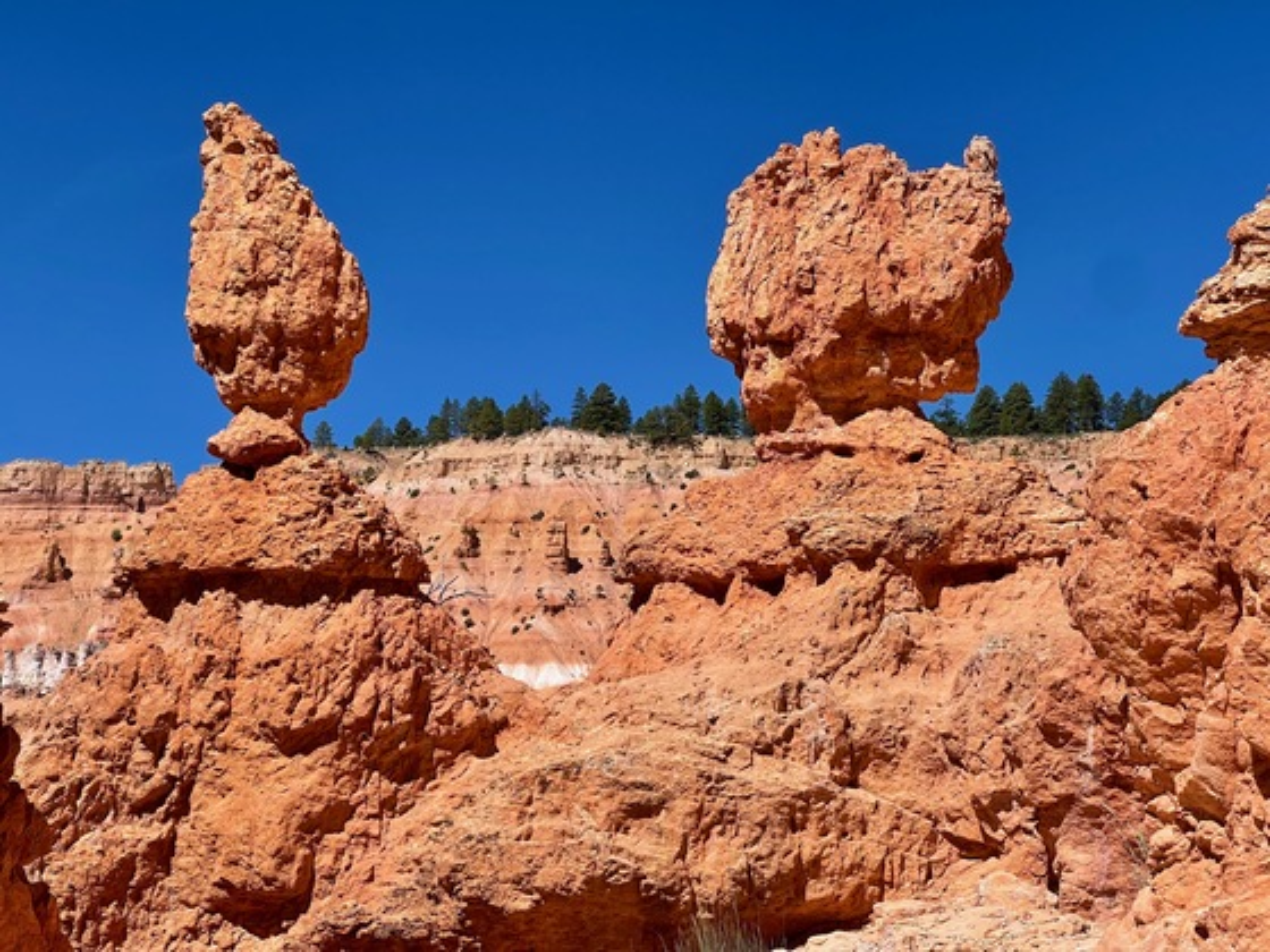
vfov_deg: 22.9
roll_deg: +0.5
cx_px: 635
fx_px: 2348
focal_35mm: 64
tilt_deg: +9.0
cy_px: 476
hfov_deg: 30.3
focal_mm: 7.5
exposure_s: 1/1845
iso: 20
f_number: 2.2
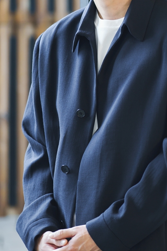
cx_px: 146
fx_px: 1295
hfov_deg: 7.4
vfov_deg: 11.0
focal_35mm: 186
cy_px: 71
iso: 400
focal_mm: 85
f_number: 1.4
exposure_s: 1/160
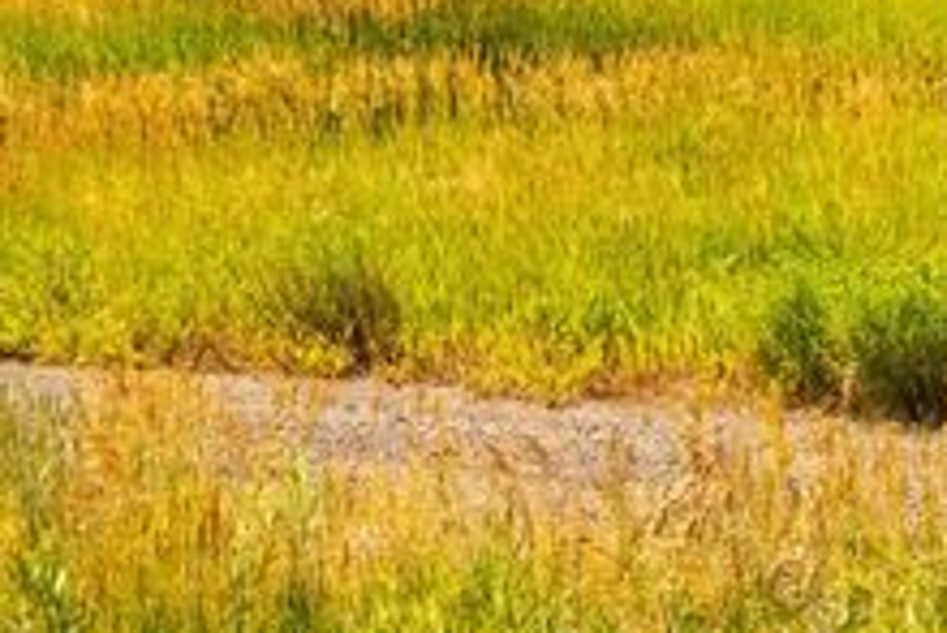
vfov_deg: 5.8
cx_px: -1205
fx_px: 6219
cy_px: -174
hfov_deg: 8.1
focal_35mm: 236
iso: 400
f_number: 11
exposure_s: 1/6400
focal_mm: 50.7
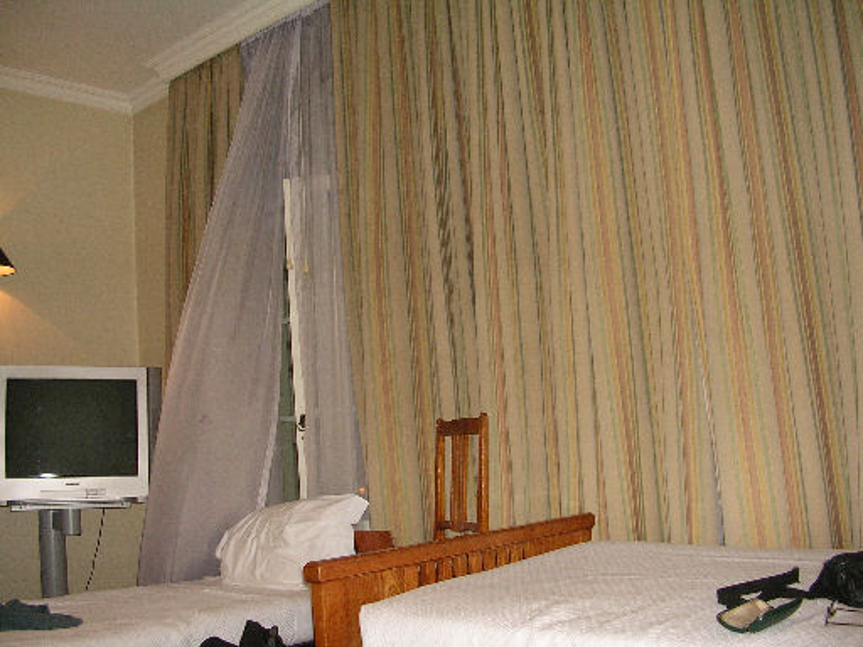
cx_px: 432
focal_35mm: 38
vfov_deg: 37.7
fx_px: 947
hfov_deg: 49.0
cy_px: 324
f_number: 2.8
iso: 108
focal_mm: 5.8
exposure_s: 1/60.1
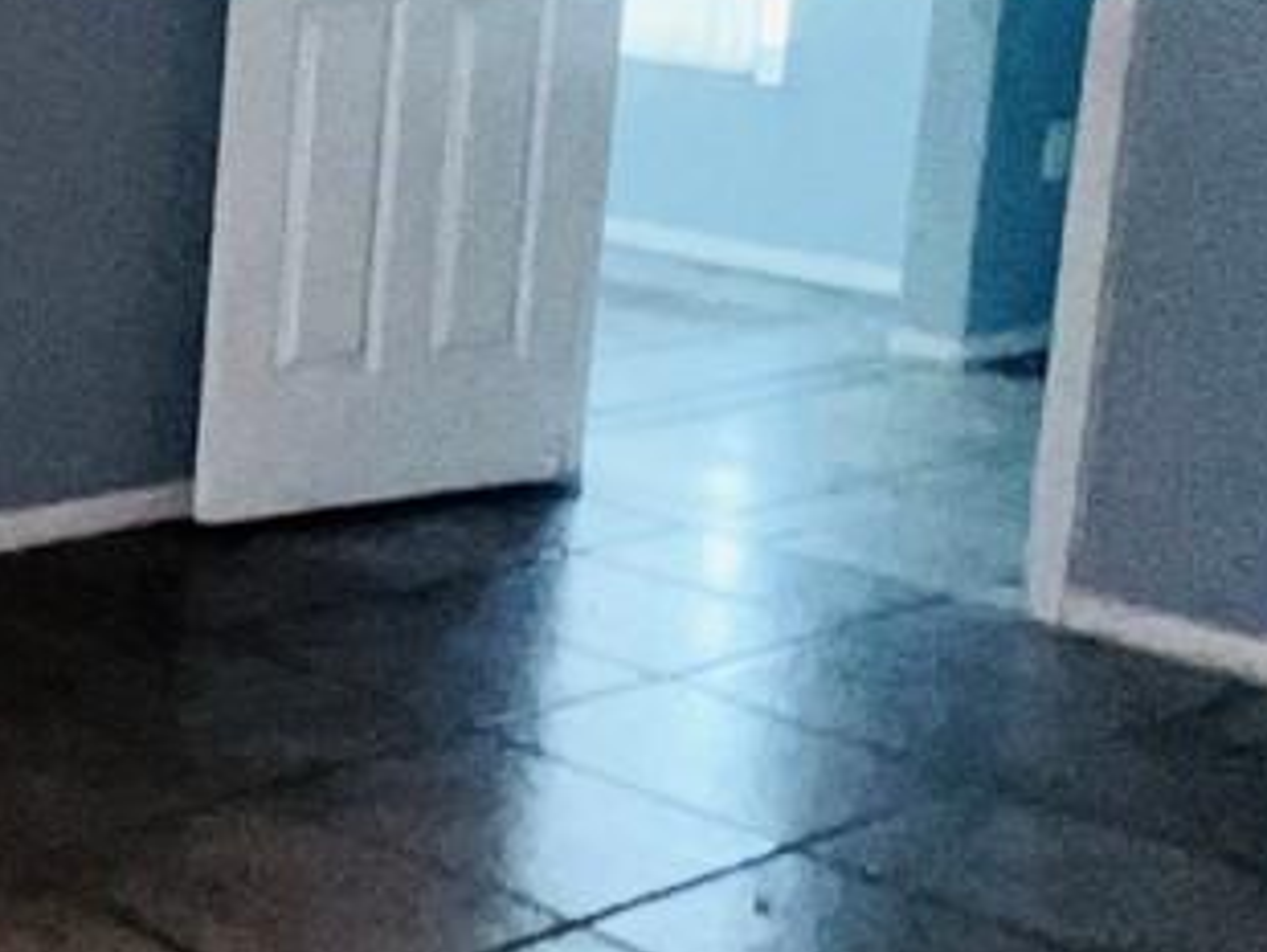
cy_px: 102
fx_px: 2454
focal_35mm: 67
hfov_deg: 22.3
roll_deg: -0.8
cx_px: -768
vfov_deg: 21.5
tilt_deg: -8.5
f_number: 1.8
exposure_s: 1/22
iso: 160
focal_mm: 1.57
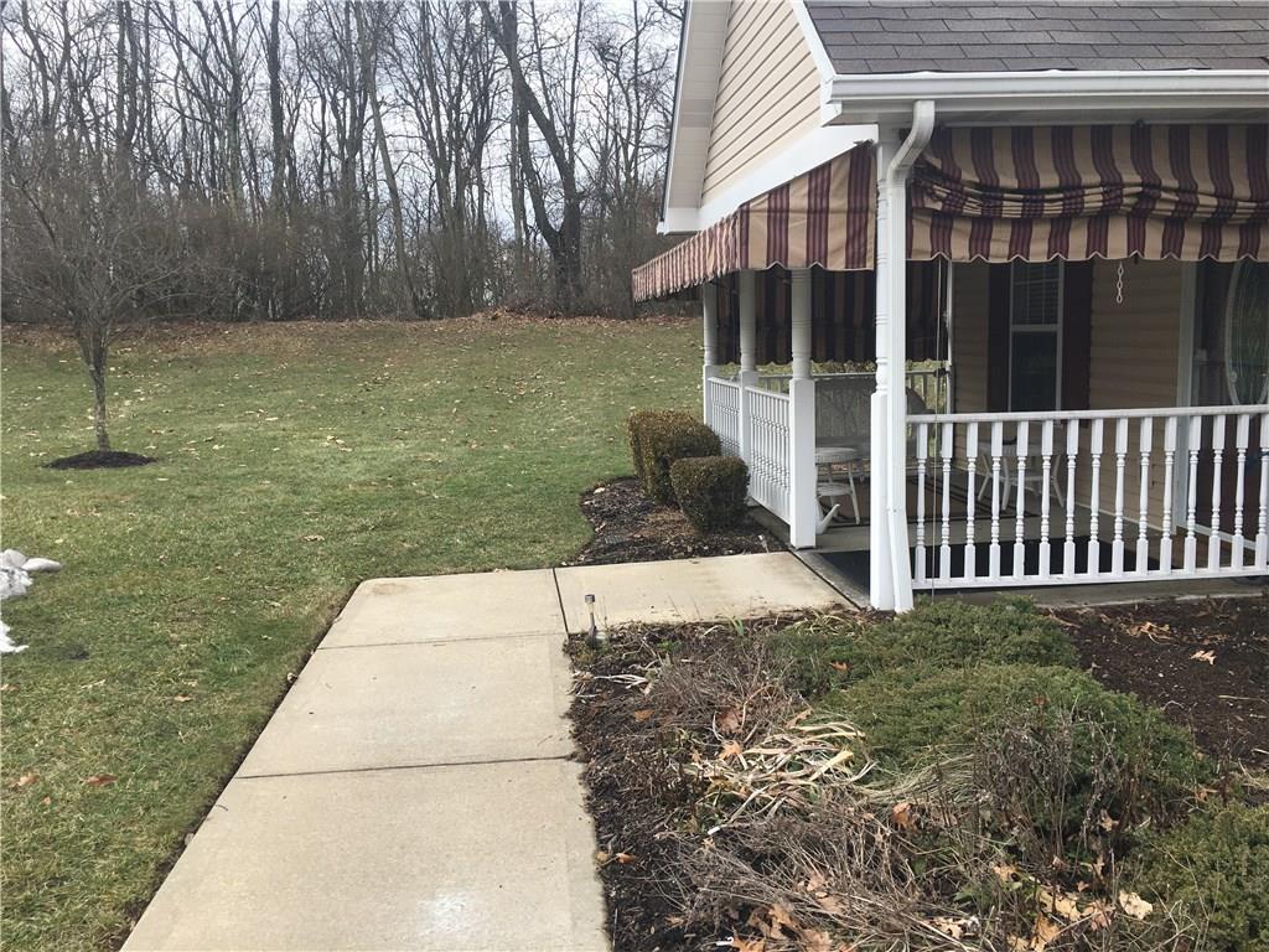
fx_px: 1063
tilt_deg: -6.9
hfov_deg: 61.7
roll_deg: +0.7
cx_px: 634
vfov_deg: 48.2
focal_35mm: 29
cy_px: 476
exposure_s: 1/327
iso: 25
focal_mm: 4.15
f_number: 2.2
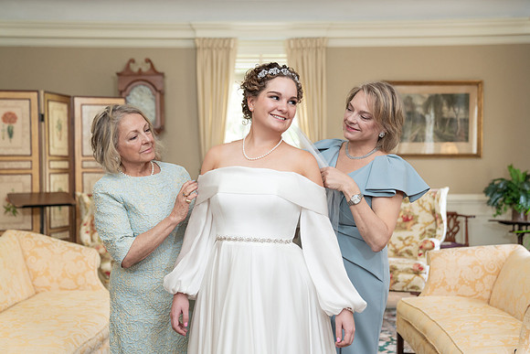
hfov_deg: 42.7
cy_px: 177
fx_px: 677
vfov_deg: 29.3
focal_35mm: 46
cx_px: 265
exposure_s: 1/250
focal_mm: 46
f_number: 2.8
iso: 800
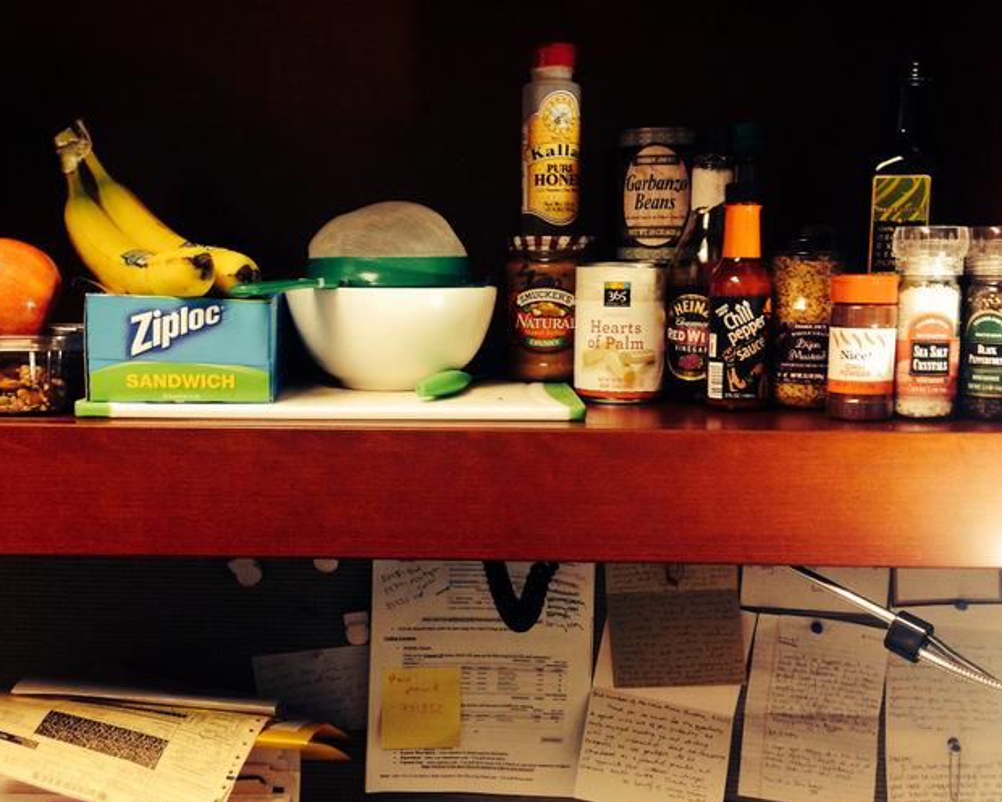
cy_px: 404
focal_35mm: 44
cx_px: 469
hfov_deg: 42.0
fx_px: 1305
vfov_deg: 34.2
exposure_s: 1/17
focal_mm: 4.28
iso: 50
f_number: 2.4
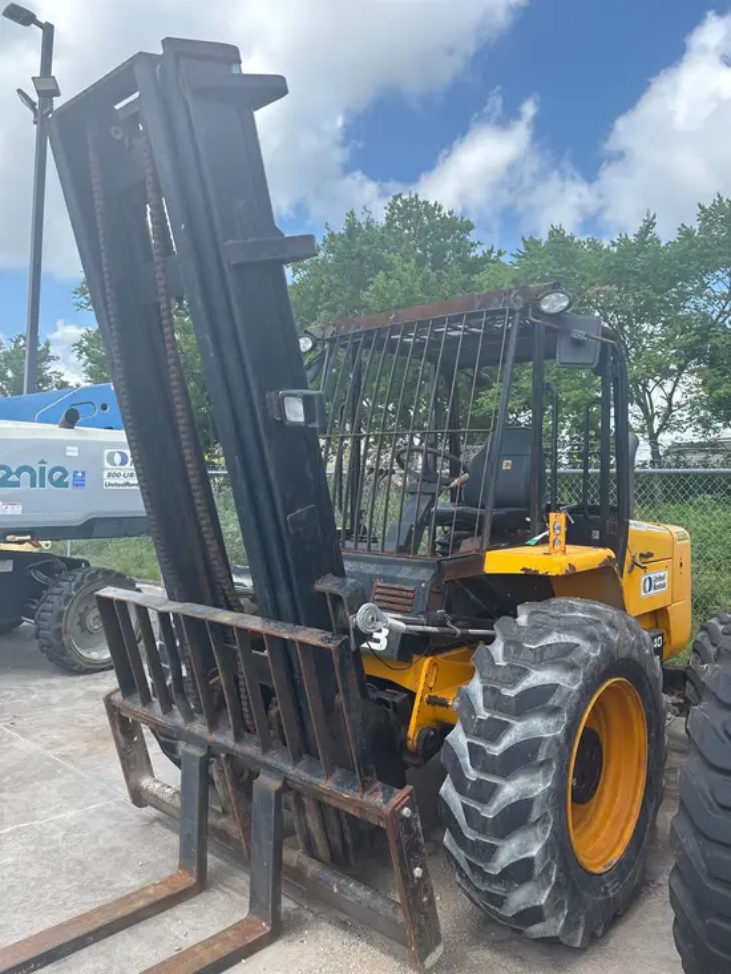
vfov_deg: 67.3
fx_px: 732
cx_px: 366
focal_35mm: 26
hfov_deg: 53.1
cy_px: 487
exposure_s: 1/1311
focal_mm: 5.96
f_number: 1.6
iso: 50
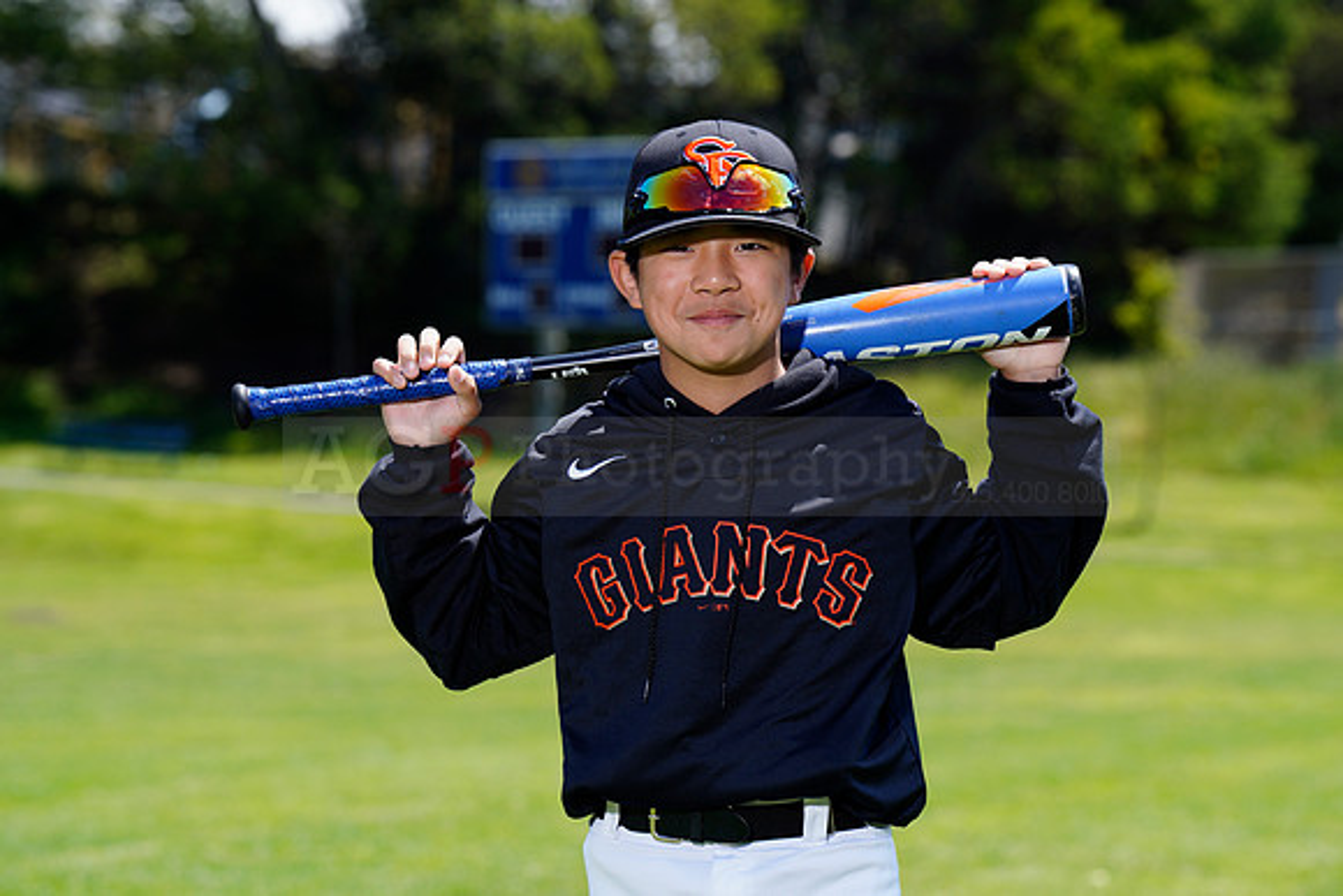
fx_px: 5373
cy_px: 448
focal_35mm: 144
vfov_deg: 9.5
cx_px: 672
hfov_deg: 14.2
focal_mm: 144
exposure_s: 1/250
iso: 100
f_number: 6.3
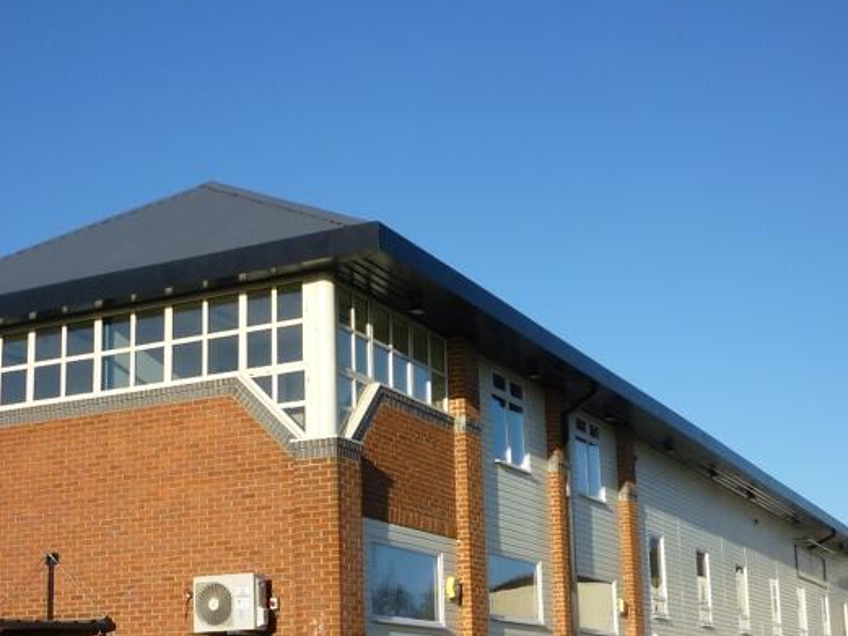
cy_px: 444
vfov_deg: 25.5
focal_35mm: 57
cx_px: 352
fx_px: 1397
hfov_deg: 33.7
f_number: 4
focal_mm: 5.2
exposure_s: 1/500
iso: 80
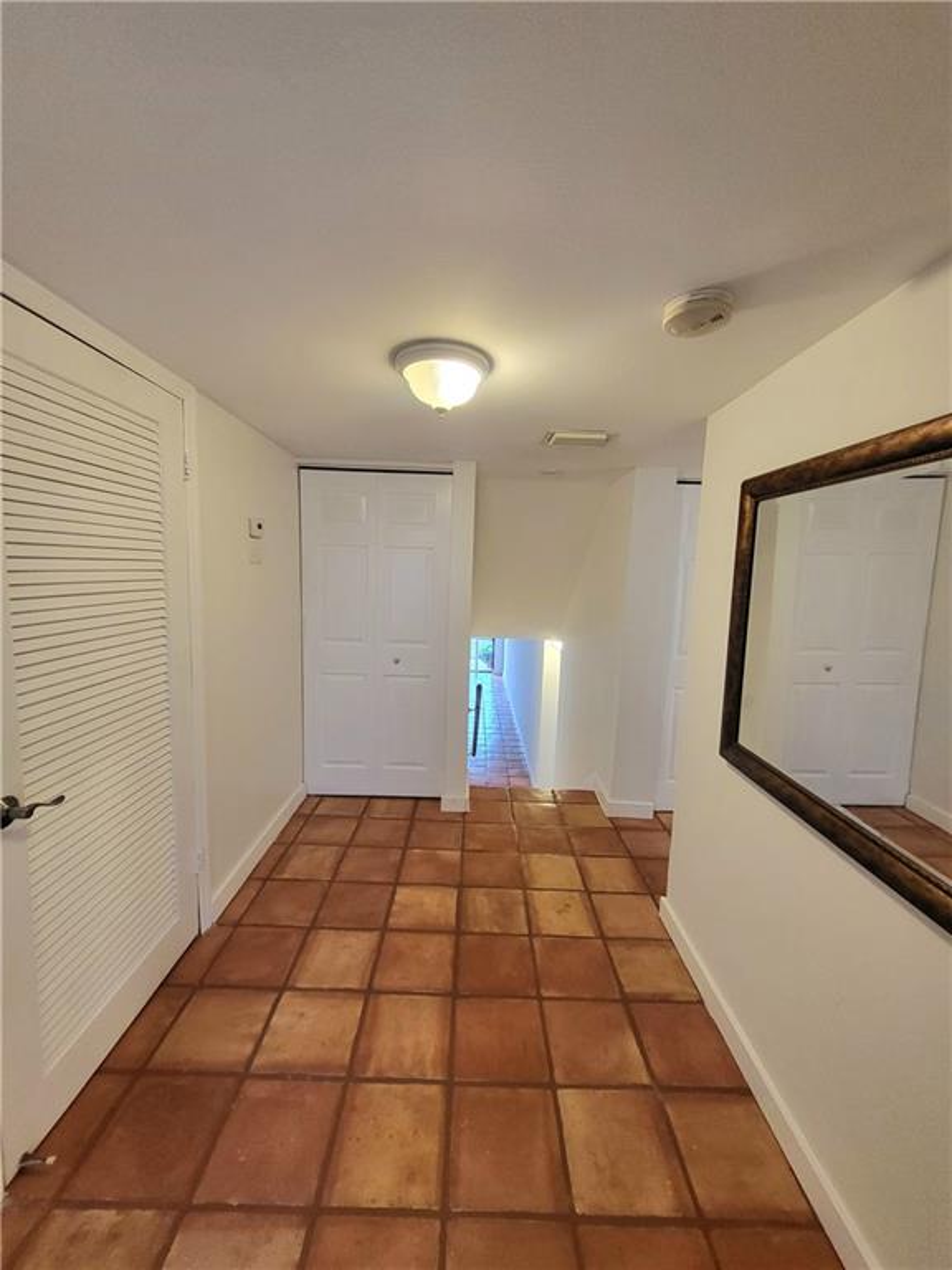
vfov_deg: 106.2
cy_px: 635
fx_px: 477
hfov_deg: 89.9
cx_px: 476
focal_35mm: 13
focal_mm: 1.74
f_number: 2.2
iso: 320
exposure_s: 1/60.2
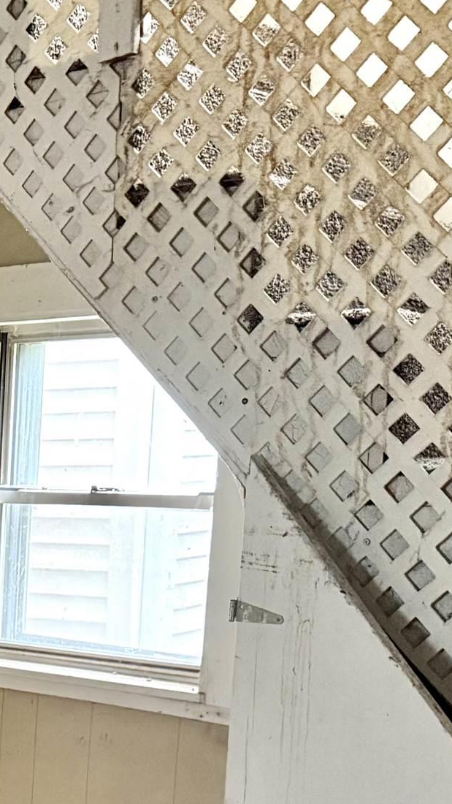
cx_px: -347
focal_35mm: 73
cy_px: 746
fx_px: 1555
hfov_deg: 14.6
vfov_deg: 27.7
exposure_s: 1/41
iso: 800
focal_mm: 6.76
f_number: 1.78
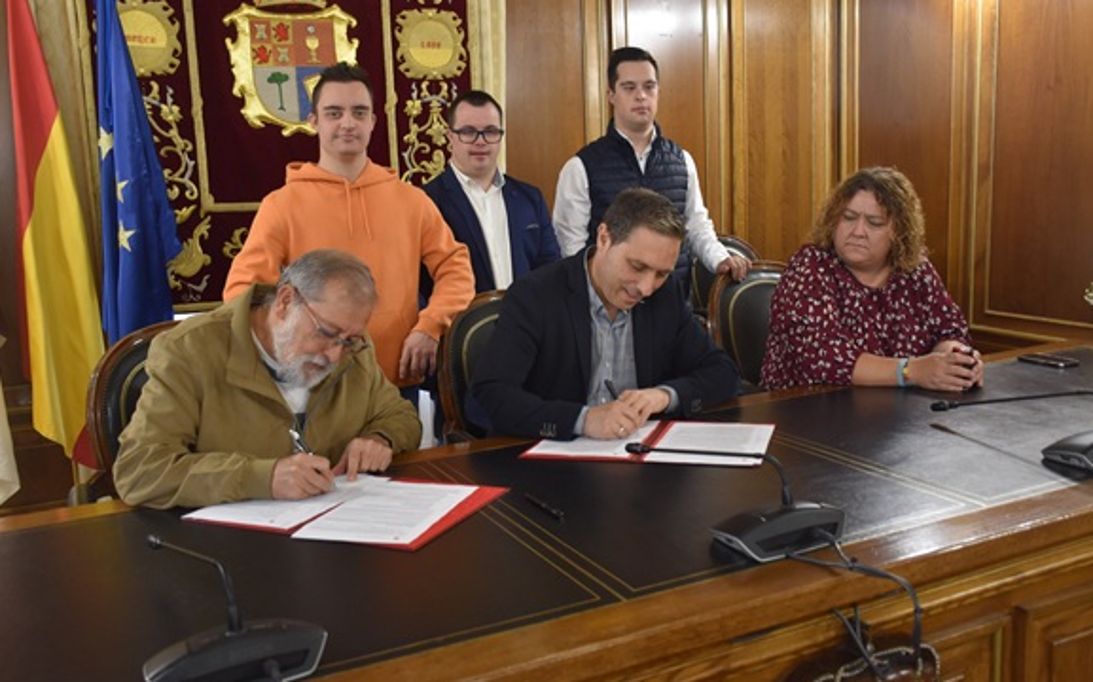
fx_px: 1042
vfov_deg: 36.2
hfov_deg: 55.3
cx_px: 561
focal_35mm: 35
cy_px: 343
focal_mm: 22
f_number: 3.5
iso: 900
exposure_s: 1/60
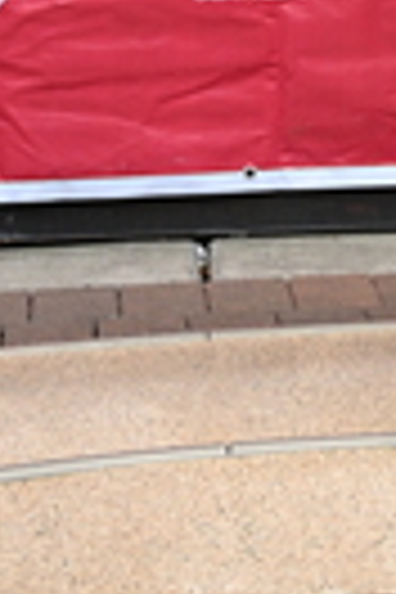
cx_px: 673
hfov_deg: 8.4
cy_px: -554
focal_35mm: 158
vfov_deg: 11.8
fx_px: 2607
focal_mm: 38
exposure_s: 1/500
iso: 2000
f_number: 4
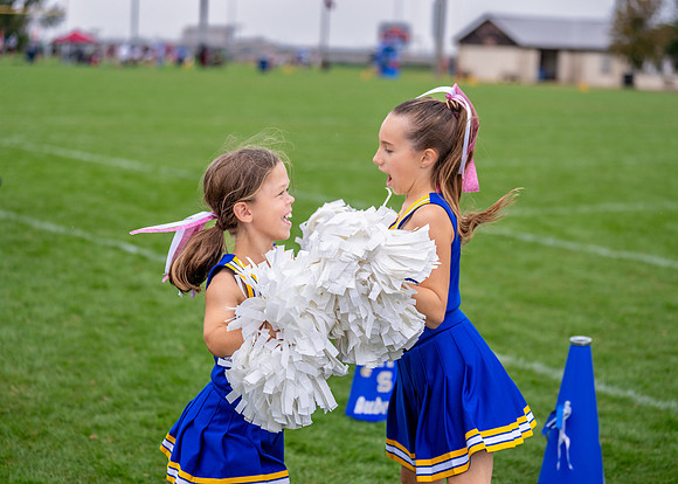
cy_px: 242
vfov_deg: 19.0
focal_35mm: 75
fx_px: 1444
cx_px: 339
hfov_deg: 26.4
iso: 400
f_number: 2.8
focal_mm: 70
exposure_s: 1/1600
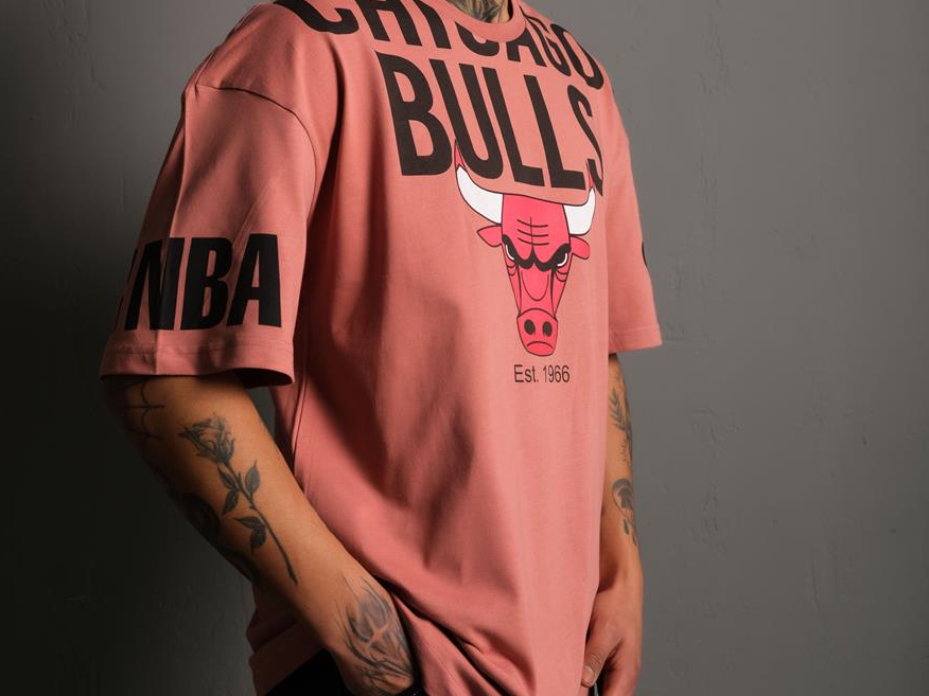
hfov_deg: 38.2
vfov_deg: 28.8
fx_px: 1342
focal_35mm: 50
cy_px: 207
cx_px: 459
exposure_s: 1/160
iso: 160
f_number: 5
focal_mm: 22.3
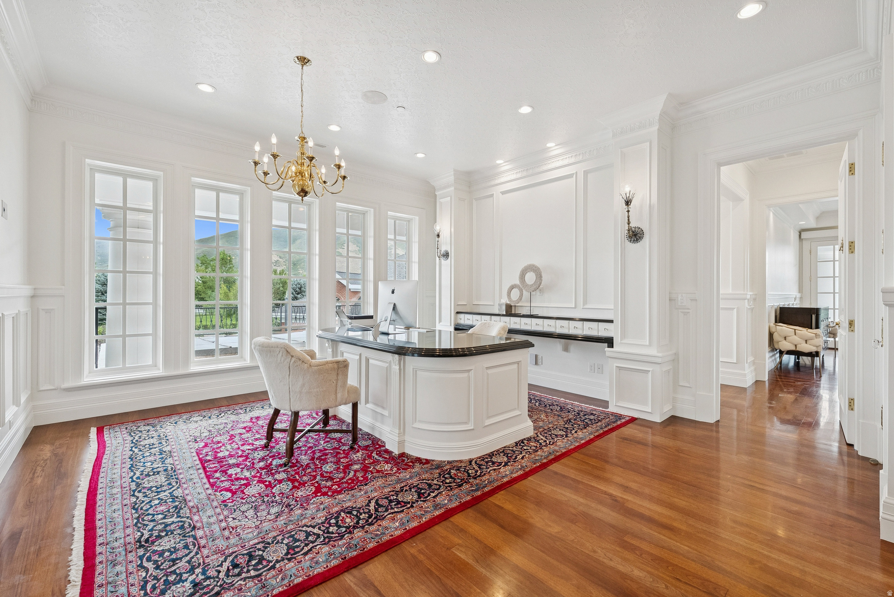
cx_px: 447
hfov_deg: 100.4
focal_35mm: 15
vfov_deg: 77.4
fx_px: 373
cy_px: 298
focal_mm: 15
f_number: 6.3
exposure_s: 1/160
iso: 1600
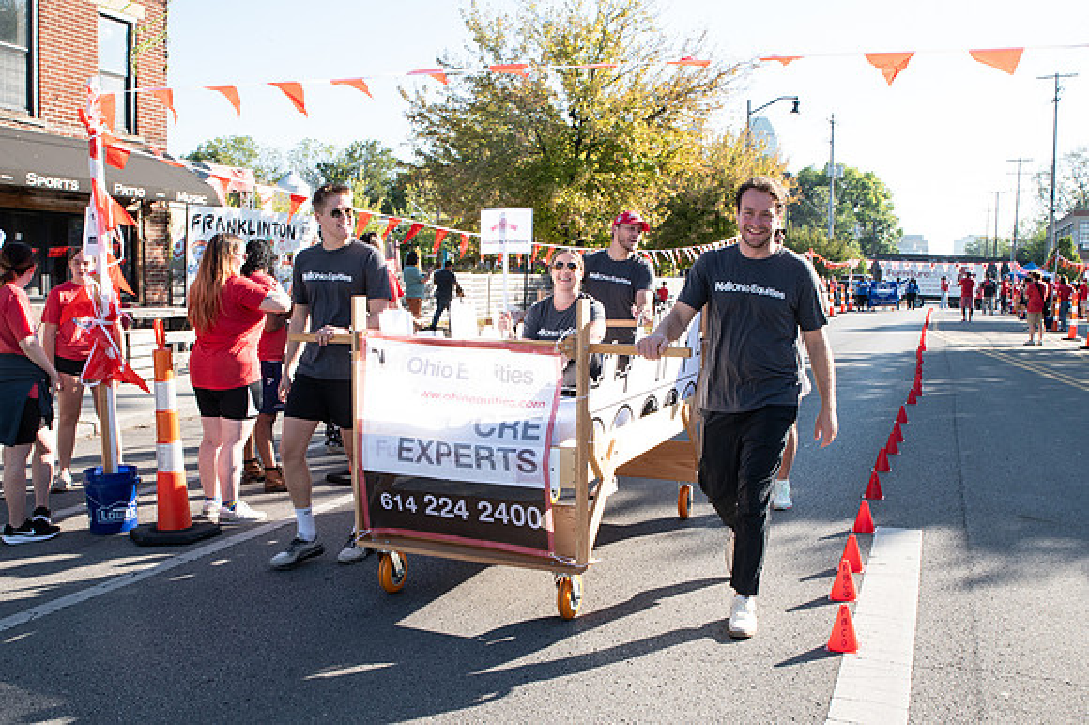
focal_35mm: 32
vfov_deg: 41.3
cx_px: 549
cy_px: 380
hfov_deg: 59.1
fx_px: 961
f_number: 11
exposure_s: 1/200
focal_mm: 24
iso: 500
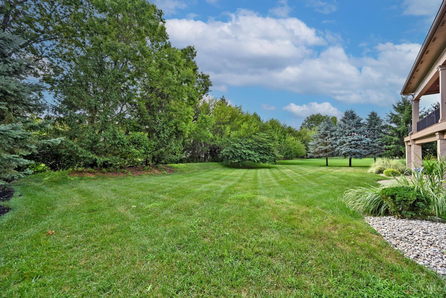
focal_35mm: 14
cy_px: 149
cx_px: 223
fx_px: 173
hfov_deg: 104.3
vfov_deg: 81.2
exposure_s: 1/250
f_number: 5
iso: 200
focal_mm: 14
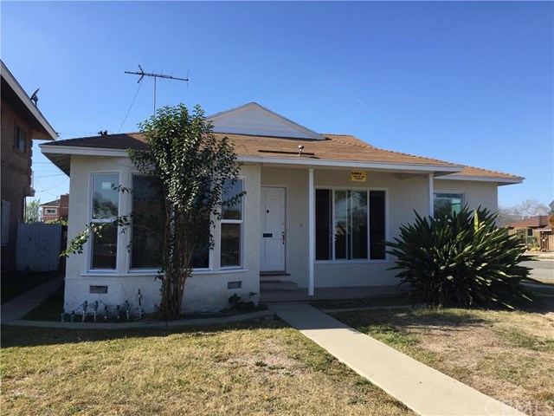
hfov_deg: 61.7
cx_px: 277
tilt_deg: +3.6
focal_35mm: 29
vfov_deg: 48.2
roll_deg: +0.0
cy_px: 208
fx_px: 464
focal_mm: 4.15
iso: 32
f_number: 2.2
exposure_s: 1/1199
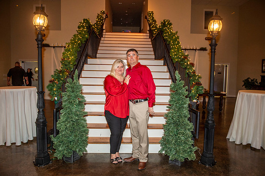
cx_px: 132
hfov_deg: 69.4
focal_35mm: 26
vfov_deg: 49.5
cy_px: 88
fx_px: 191
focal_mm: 26
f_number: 4
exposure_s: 1/125
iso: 1600
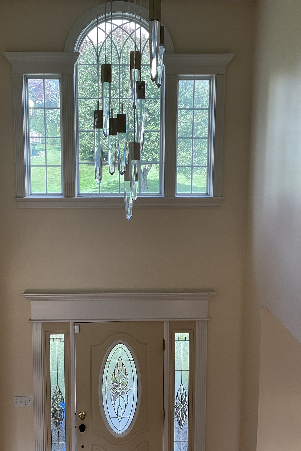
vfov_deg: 47.4
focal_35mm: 41
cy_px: 220
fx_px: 514
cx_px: 124
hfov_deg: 32.6
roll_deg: -1.0
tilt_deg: -7.9
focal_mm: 3
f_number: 1.8
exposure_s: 1/120
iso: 25
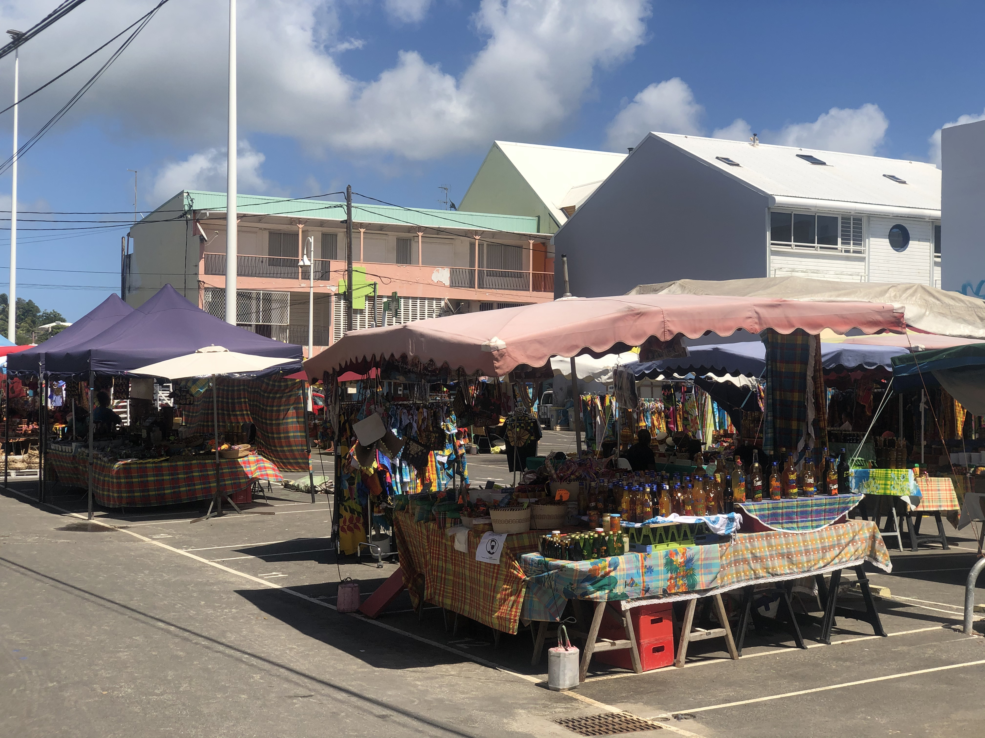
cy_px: 369
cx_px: 492
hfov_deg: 36.8
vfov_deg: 28.0
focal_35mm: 52
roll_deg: +0.3
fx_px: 1480
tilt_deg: +2.0
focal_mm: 6
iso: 16
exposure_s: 1/1372
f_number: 2.4
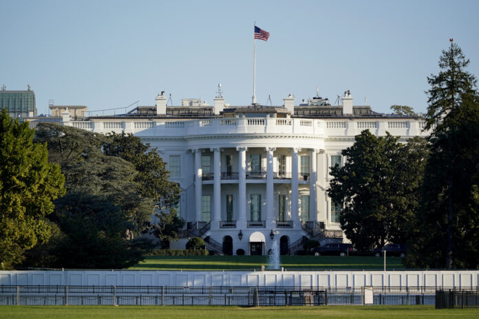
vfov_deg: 4.7
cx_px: 240
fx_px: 3872
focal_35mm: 291
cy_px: 160
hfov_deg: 7.1
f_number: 6.3
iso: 400
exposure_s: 1/1250
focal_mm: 291
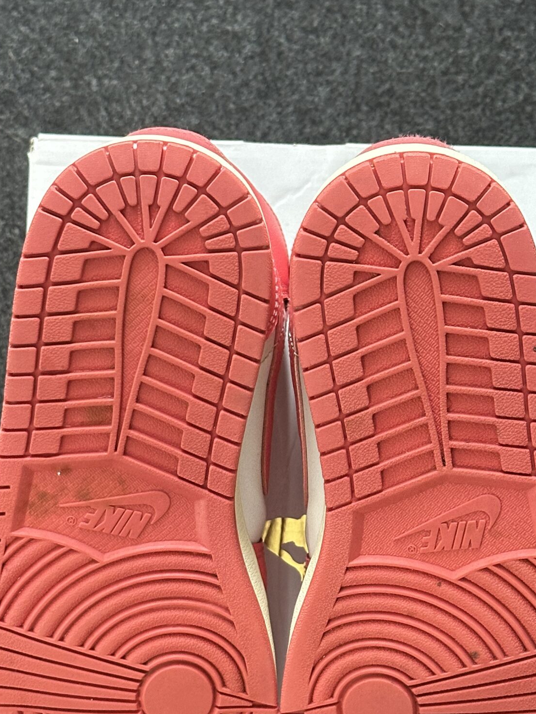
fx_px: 1714
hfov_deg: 17.8
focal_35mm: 83
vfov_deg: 23.4
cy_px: 506
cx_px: 279
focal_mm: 6.86
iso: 500
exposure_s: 1/40
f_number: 1.78
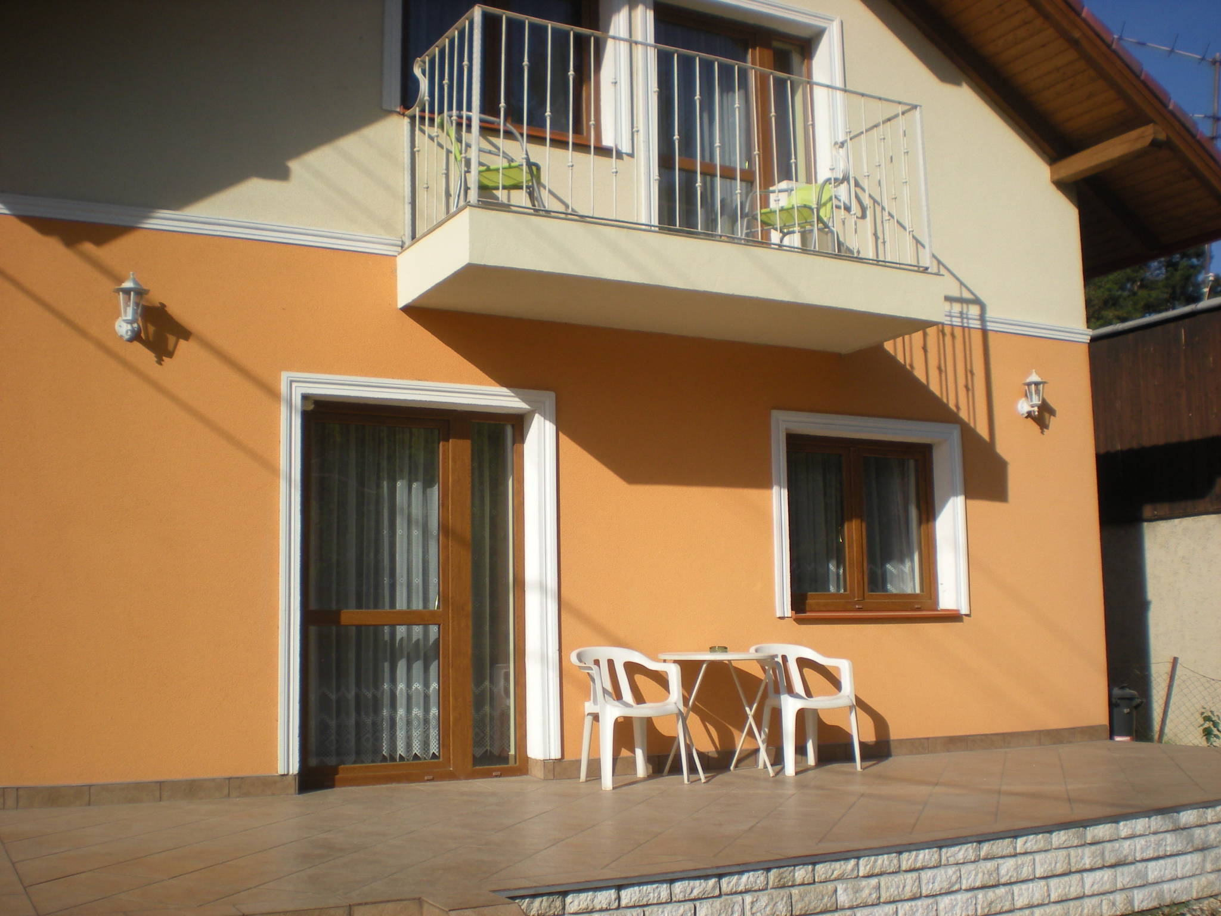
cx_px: 610
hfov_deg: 49.0
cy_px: 458
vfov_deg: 37.7
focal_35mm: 38
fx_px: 1340
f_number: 4.6
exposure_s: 1/761
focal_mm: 6.3
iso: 64
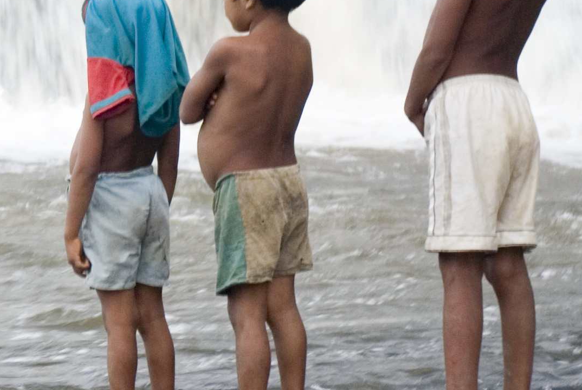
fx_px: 3852
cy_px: 71
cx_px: -184
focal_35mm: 238
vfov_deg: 5.8
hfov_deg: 8.5
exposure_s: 1/30
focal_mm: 44
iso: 100
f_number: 4.5
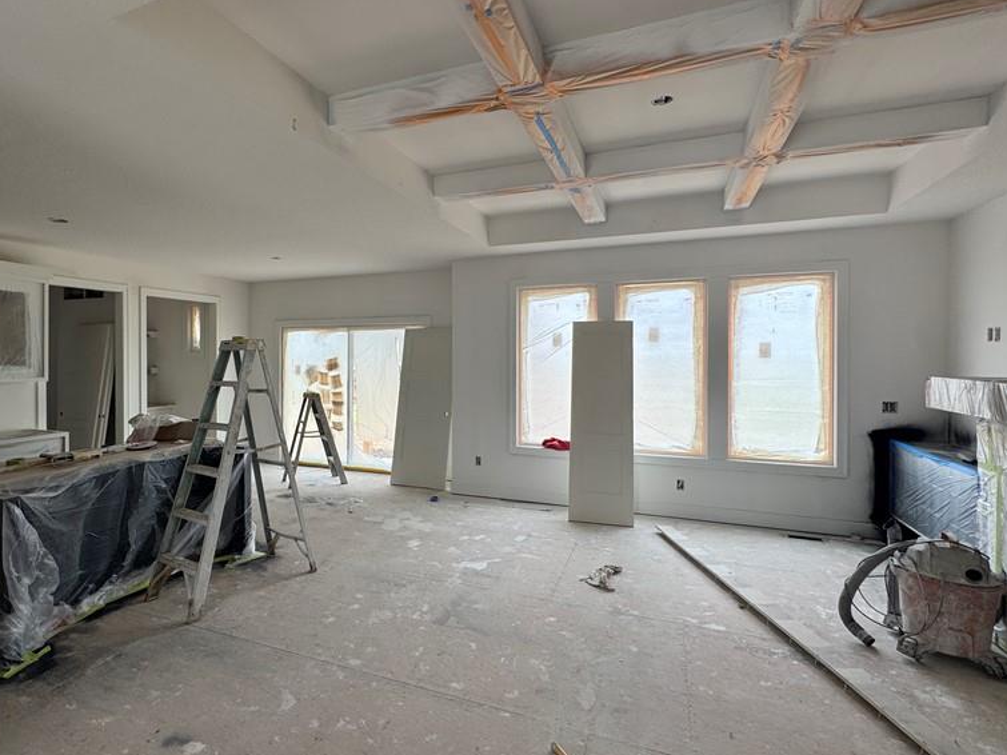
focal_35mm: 19
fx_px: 553
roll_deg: -0.5
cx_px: 427
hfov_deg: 84.1
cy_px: 359
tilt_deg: -1.4
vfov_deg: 68.6
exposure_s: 1/175
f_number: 2.2
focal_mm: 2.22
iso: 40
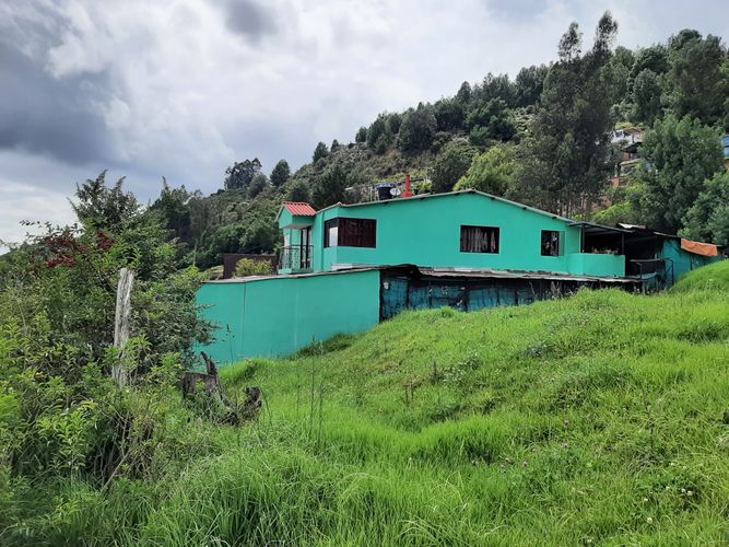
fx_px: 547
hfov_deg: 67.3
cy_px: 274
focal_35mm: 26
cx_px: 364
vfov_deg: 53.0
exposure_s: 1/3861
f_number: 1.7
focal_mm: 3.93
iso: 40
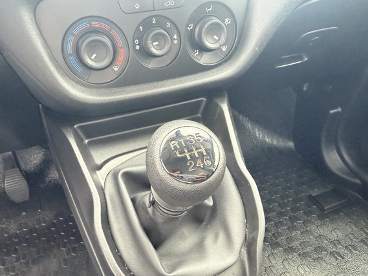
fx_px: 287
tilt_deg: -41.5
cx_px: 196
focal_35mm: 27
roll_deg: +1.4
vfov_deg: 51.3
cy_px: 153
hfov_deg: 65.2
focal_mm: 2.22
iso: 500
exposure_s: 1/60
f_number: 2.2
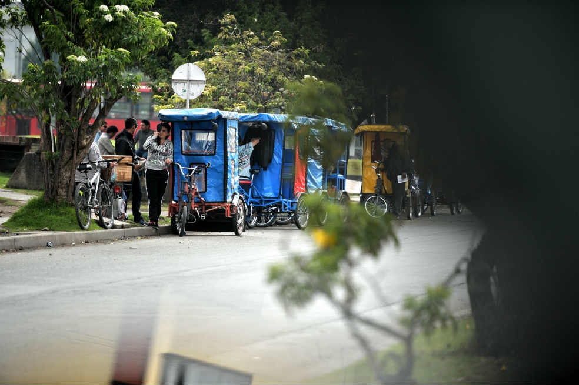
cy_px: 192
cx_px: 290
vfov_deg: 6.9
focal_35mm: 200
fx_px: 3215
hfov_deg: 10.3
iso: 400
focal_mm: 200
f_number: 2.8
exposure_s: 1/3200
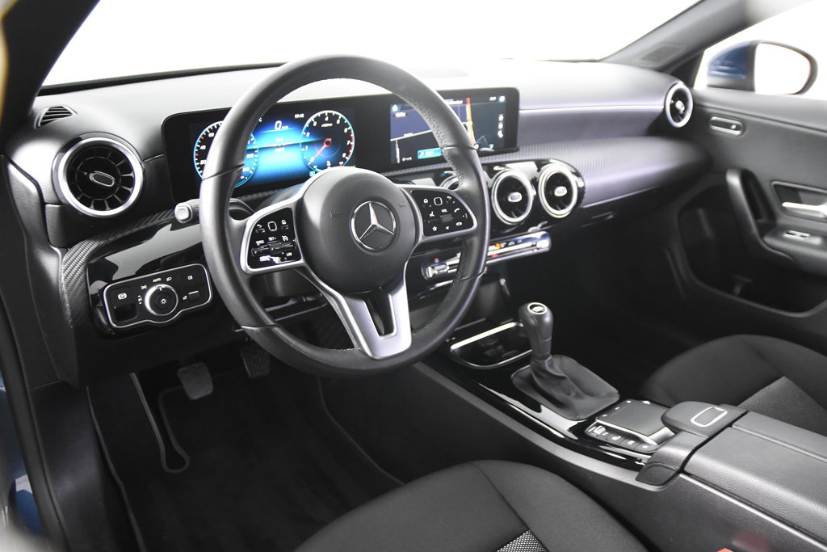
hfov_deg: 61.9
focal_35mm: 30
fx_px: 689
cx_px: 414
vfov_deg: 43.6
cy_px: 276
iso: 3600
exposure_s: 1/30
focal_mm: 20
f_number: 2.8
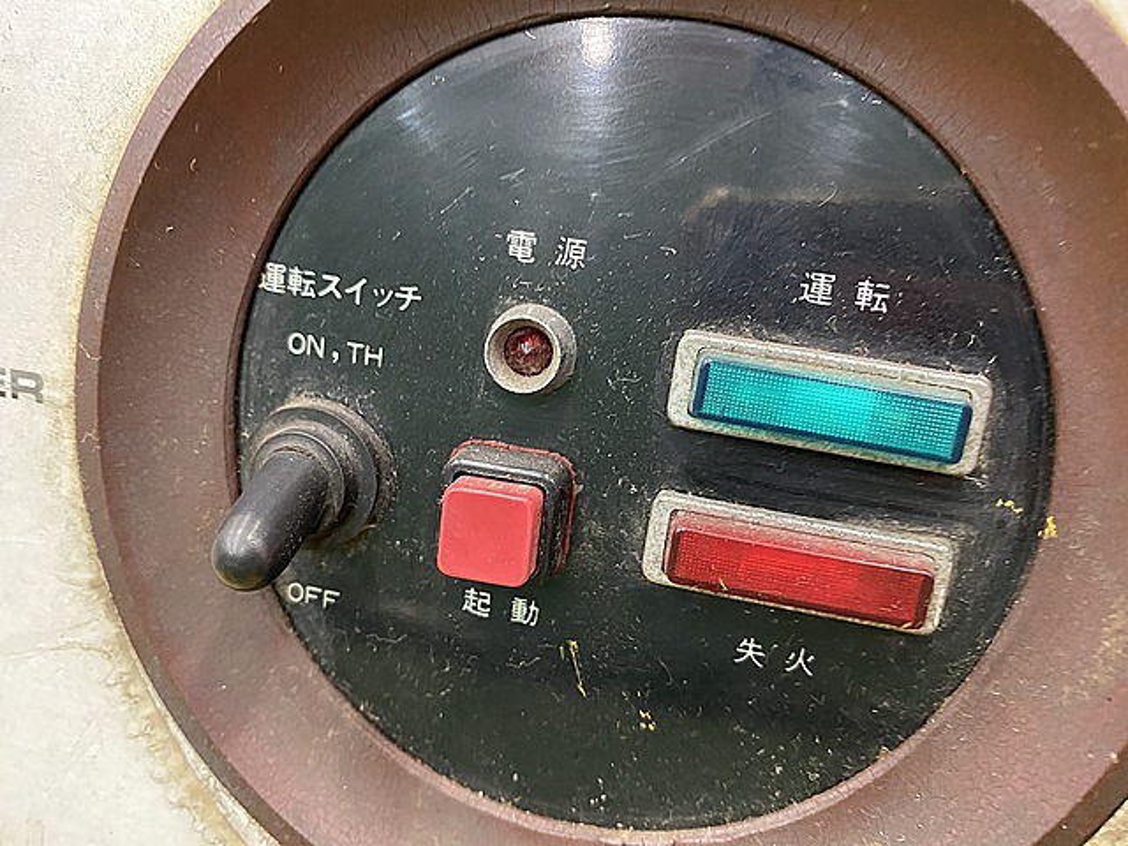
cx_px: 564
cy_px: 423
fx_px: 847
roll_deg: -4.6
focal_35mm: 26
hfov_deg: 67.3
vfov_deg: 53.1
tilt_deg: -25.8
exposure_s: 1/33
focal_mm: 4.25
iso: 500
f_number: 1.8
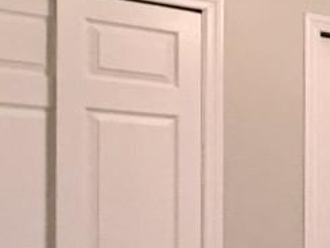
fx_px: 696
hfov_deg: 20.3
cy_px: 252
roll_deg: -0.2
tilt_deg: -0.9
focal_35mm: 73
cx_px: 571
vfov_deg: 19.6
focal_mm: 2.22
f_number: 2.2
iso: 640
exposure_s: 1/60
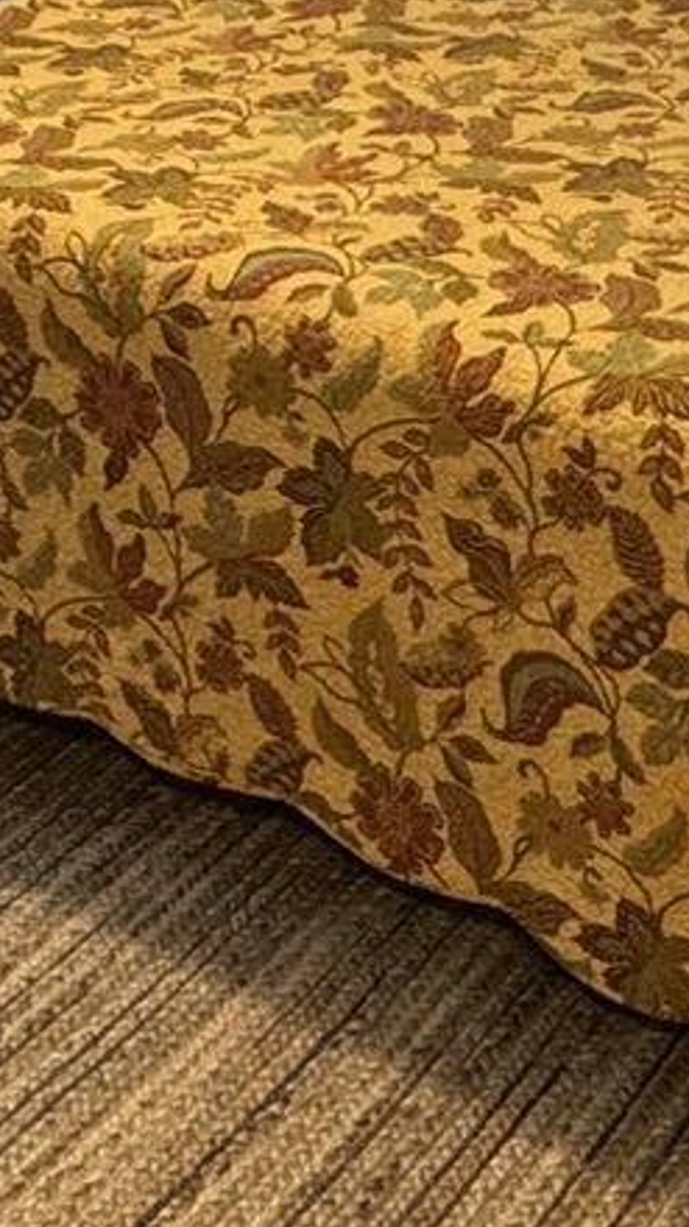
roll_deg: +0.4
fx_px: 2310
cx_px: 195
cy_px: -220
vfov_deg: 26.6
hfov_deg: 16.9
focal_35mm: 71
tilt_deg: -10.7
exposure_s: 1/60
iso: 640
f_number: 2.2
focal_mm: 2.22
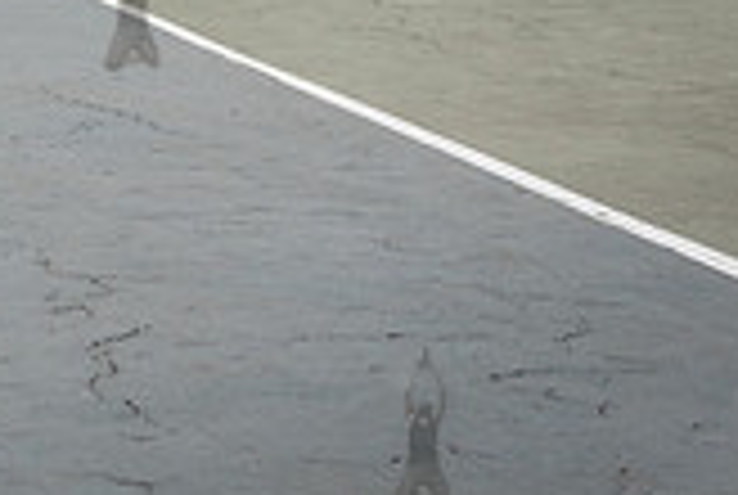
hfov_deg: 14.1
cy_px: -227
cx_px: -450
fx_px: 2752
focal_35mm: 134
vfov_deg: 10.0
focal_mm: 38
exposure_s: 1/1000
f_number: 5
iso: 1000
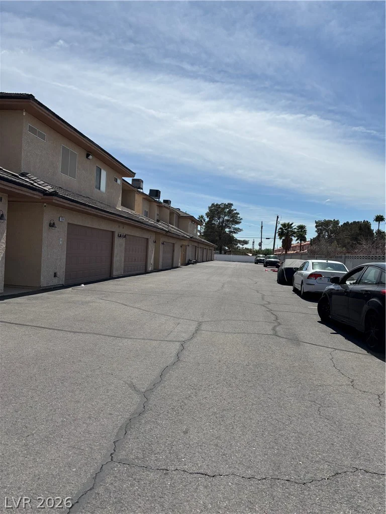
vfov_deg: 67.3
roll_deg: -4.5
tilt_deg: -0.9
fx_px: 387
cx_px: 193
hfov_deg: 53.1
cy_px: 257
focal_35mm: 26
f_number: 1.6
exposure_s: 1/7692
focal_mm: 5.96
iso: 50
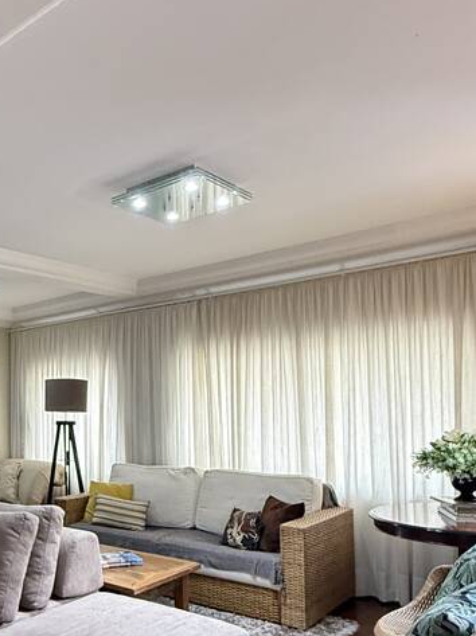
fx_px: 587
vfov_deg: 55.8
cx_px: 52
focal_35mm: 32
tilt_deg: +0.1
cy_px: 418
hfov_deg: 40.9
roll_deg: +0.8
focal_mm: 2.22
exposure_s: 1/60
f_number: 2.2
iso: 400
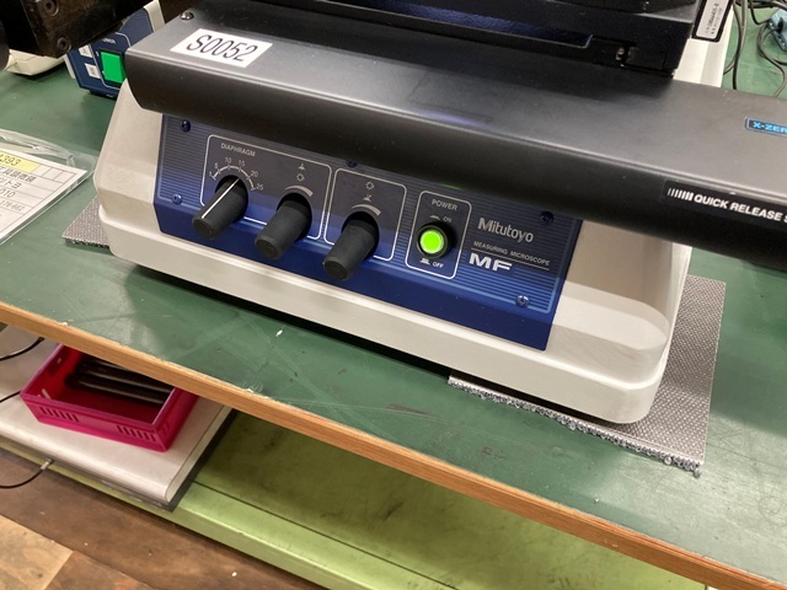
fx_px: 637
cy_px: 295
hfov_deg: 63.4
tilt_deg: -47.2
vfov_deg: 49.7
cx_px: 394
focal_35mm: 28
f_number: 1.8
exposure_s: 1/60
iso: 250
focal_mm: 3.99
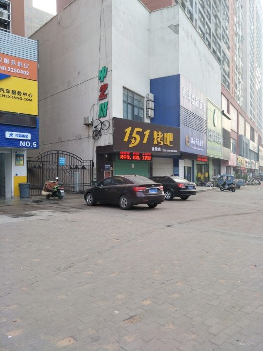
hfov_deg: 56.8
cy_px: 176
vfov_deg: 71.6
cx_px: 132
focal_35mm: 24
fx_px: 243
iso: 39
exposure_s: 1/180
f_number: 1.7
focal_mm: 4.1
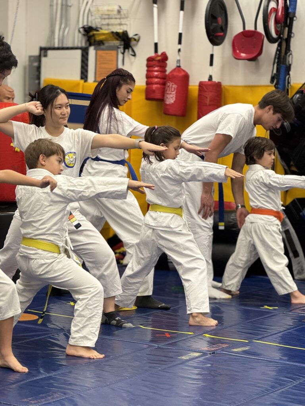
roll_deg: -1.5
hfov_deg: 19.1
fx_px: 905
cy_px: 203
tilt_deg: -5.7
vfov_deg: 25.3
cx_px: 152
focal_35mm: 77
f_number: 2.8
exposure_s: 1/60
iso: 125
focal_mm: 9
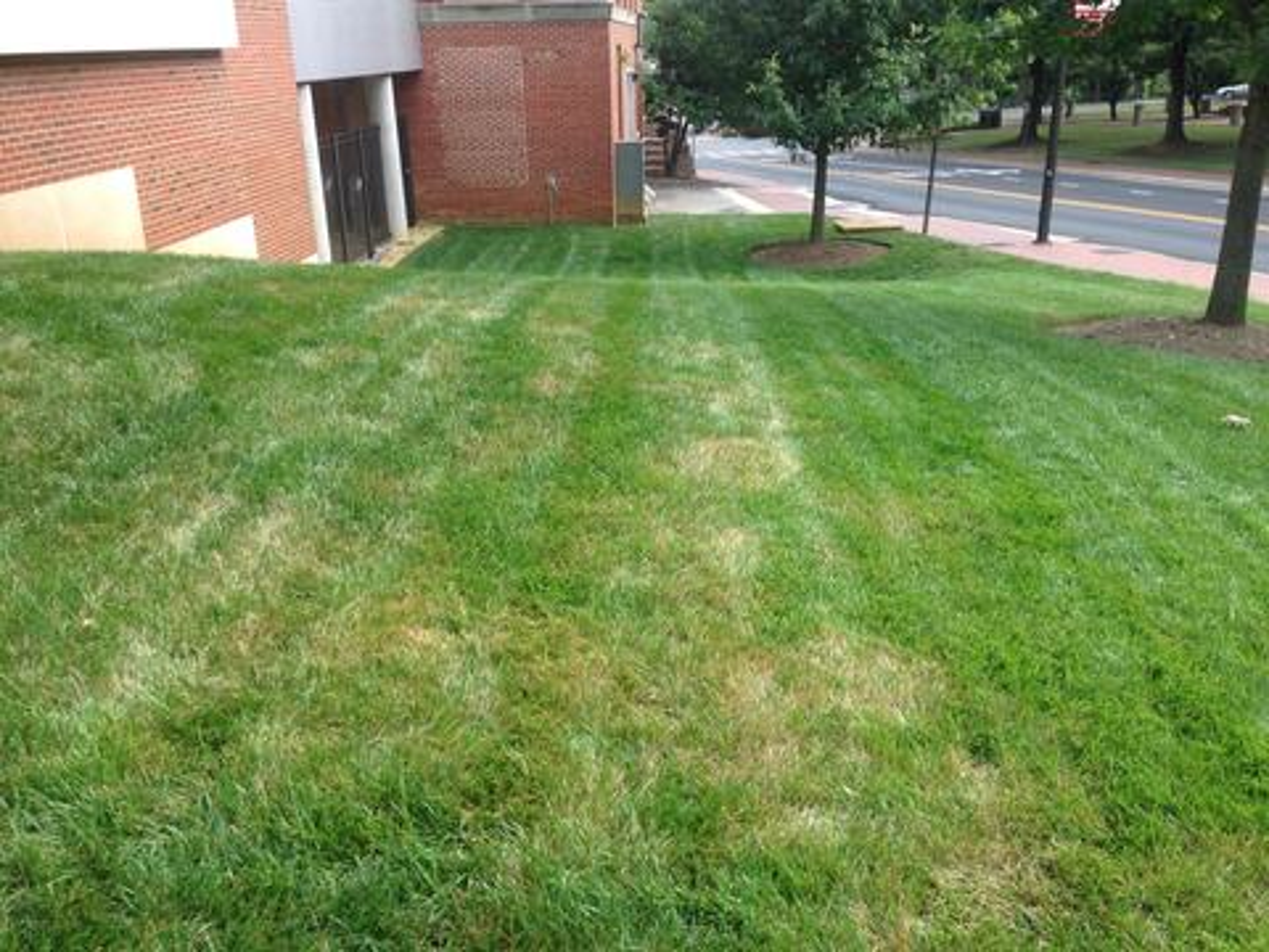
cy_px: 476
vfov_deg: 42.9
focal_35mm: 33
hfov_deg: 55.4
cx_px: 634
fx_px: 1210
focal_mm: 4.12
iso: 50
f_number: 2.4
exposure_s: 1/204
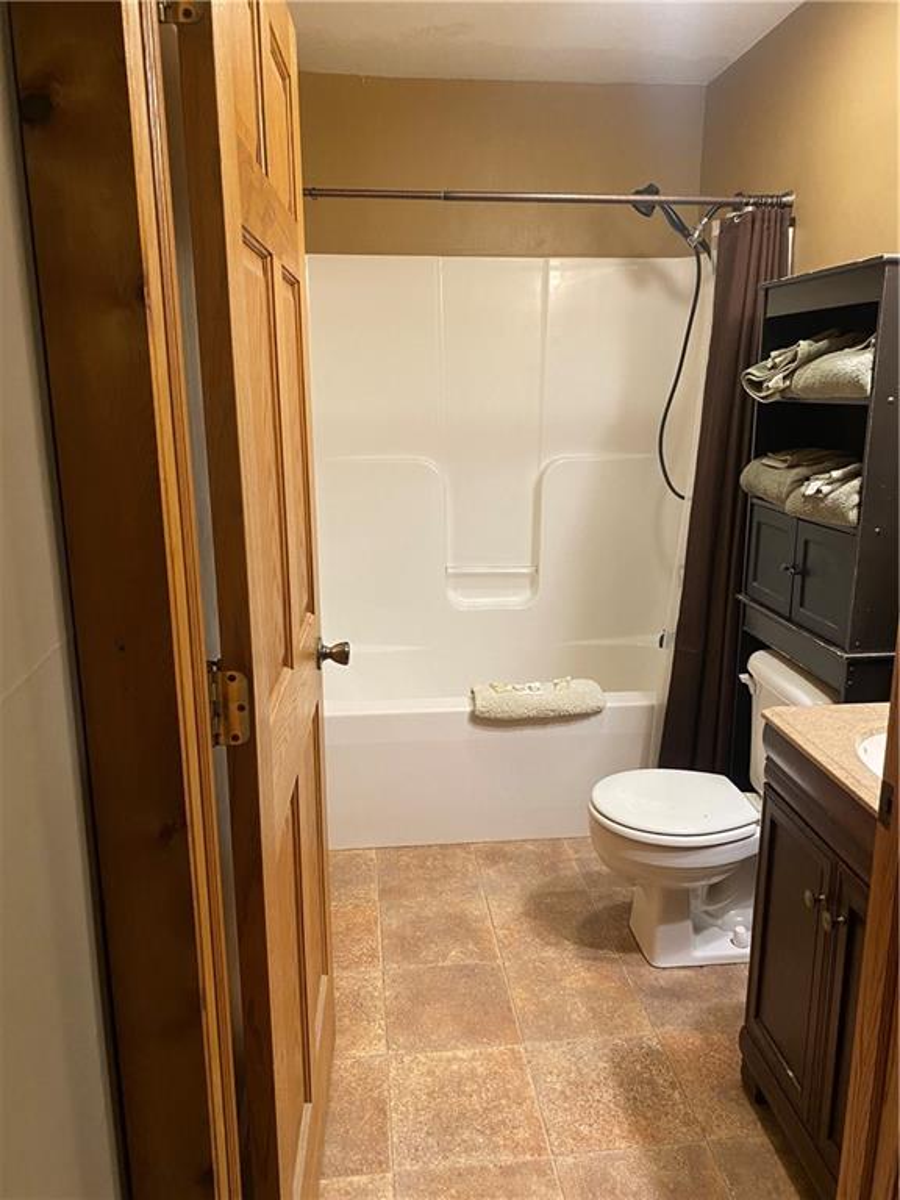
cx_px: 450
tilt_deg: -12.5
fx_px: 901
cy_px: 600
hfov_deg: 53.1
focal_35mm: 26
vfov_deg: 67.3
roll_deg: +1.0
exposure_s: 1/60
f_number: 1.8
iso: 250
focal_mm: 4.25
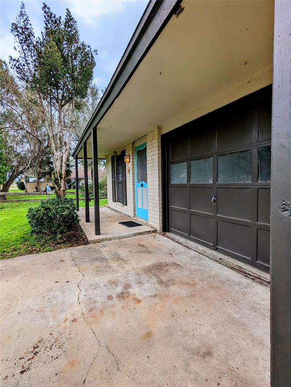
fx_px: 179
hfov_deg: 78.2
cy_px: 194
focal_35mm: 16
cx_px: 146
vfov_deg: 94.4
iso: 44
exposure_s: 1/750
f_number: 2.2
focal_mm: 2.35
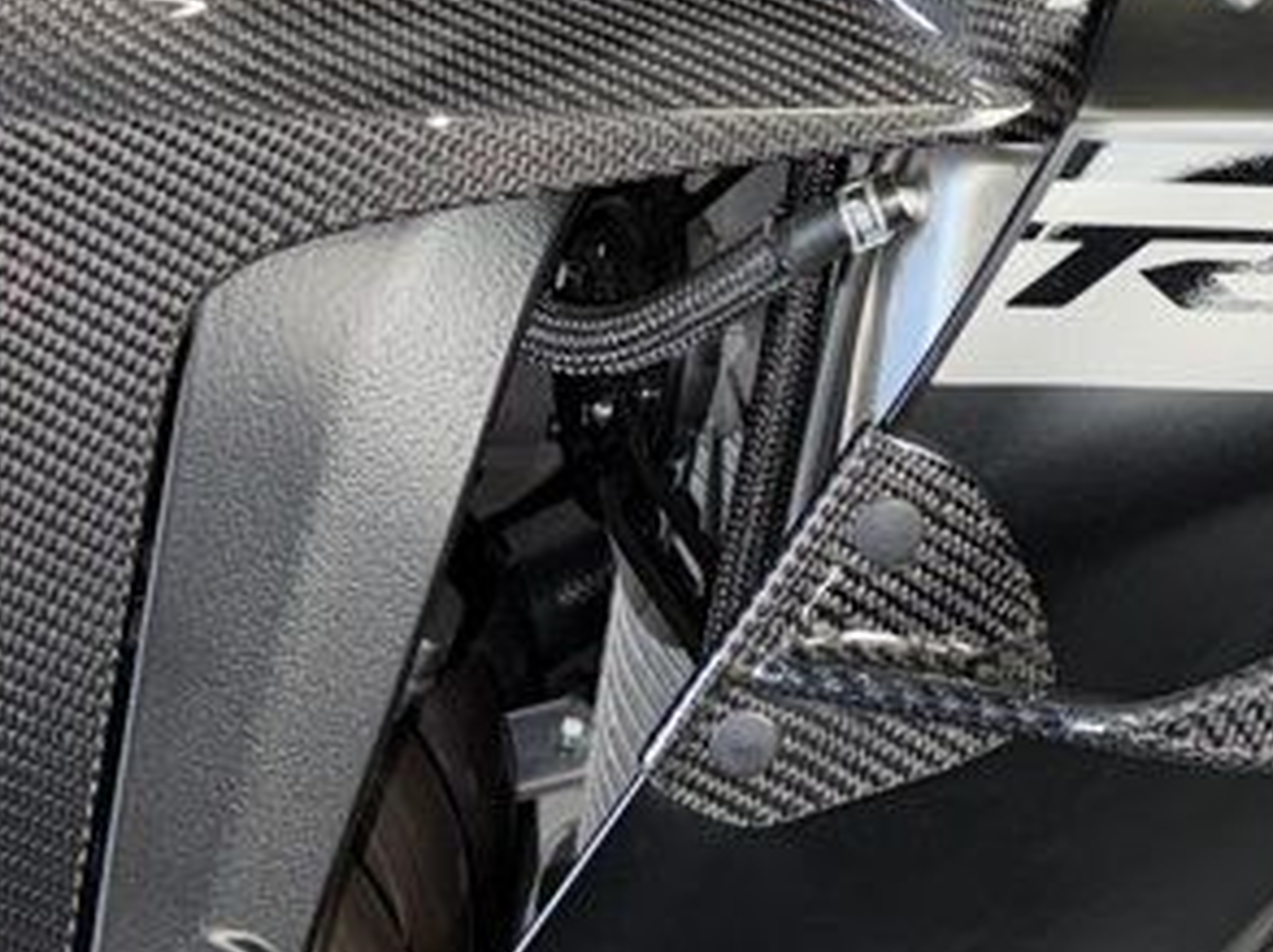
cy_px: -335
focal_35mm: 84
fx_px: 3085
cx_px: 908
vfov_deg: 16.4
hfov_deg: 23.1
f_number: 1.78
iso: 64
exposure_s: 1/27
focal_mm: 6.76
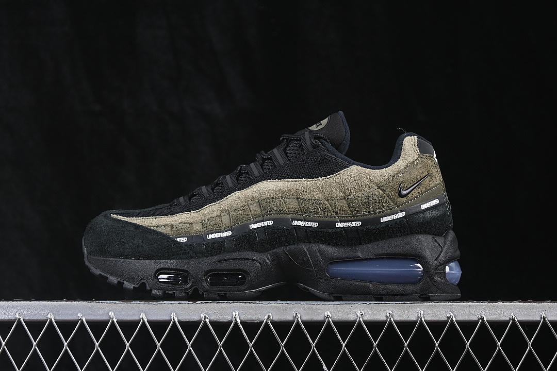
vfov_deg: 18.2
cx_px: 278
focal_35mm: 75
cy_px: 186
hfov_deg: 27.0
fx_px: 1160
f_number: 6.3
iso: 160
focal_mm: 50
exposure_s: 1/60
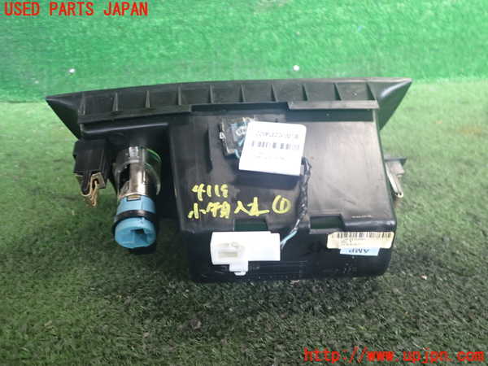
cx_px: 244
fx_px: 423
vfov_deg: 46.8
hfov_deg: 60.0
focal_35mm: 30
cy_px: 183
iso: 320
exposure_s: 1/30
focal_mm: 5.4
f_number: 2.3
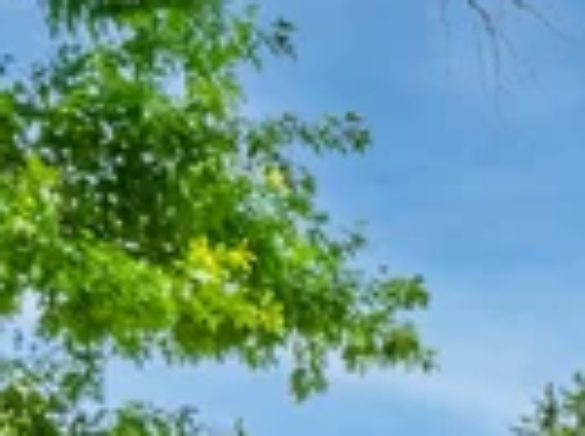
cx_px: 410
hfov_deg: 21.2
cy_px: 874
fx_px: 1558
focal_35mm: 92
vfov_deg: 13.6
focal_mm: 13
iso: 640
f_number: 22
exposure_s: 1/125
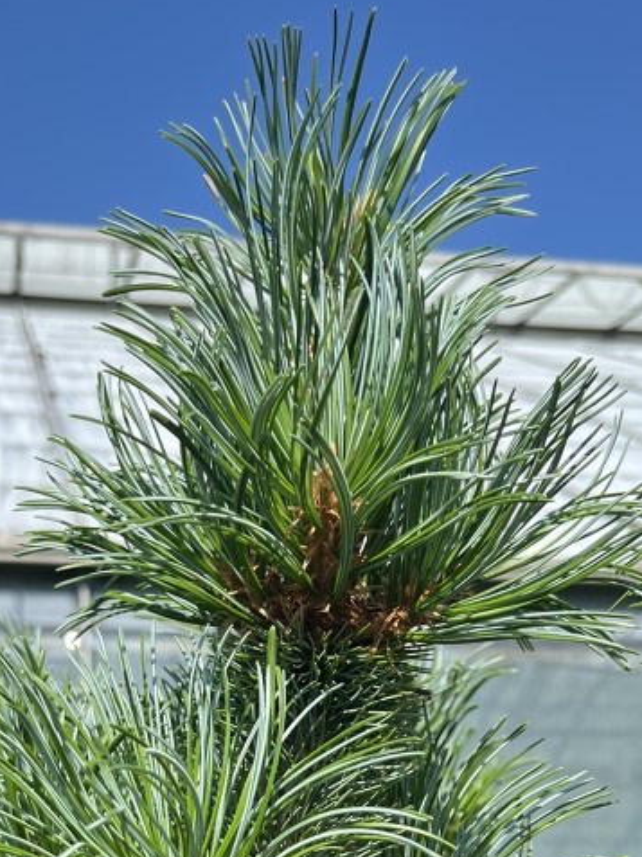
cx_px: 263
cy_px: 960
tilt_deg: +0.1
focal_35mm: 59
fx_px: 1459
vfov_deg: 29.3
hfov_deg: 24.8
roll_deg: -0.4
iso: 50
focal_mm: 5.1
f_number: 1.6
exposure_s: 1/2463
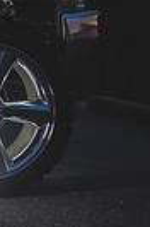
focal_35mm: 105
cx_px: -310
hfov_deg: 9.7
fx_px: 660
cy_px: -4
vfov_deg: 18.9
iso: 100
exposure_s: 1/250
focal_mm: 24
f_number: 2.8
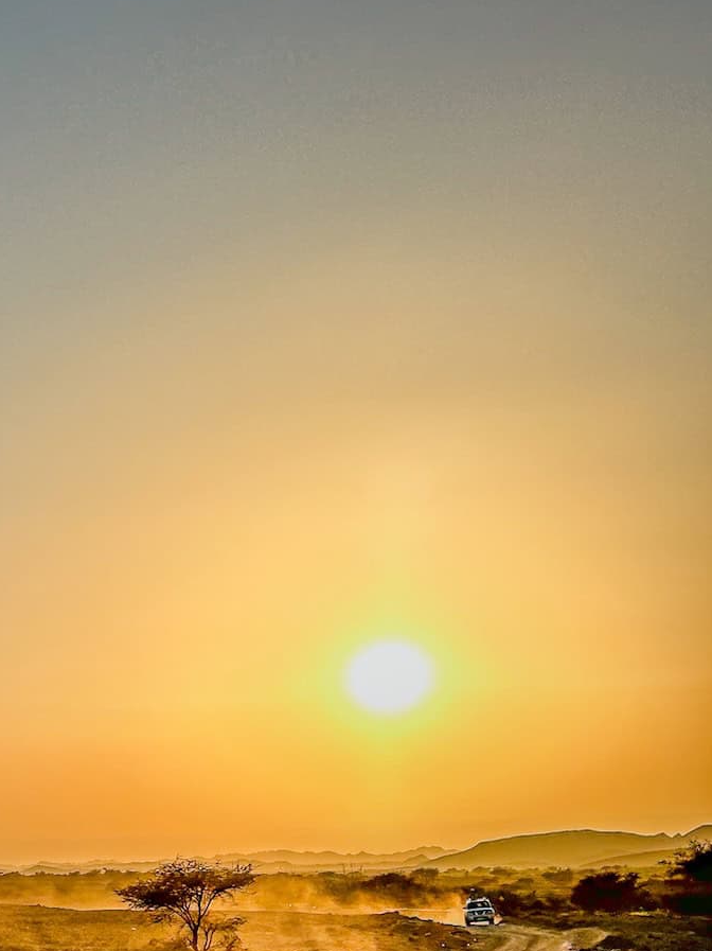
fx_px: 1592
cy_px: 881
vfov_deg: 31.5
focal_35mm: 58
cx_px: -75
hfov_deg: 23.6
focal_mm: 5.7
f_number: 1.5
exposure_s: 1/7500
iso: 50
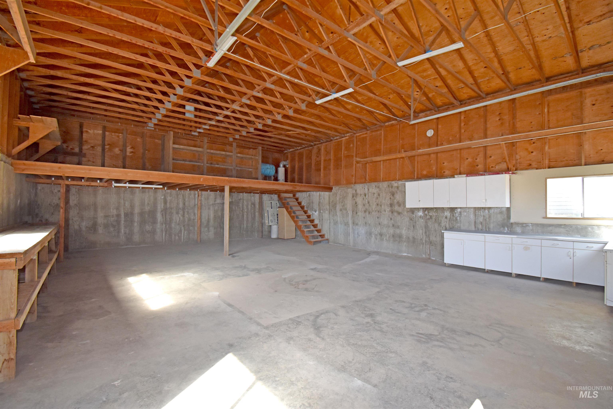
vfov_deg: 77.3
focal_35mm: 15
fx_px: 255
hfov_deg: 100.4
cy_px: 204
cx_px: 306
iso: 500
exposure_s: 1/125
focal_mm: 10
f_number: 5.6
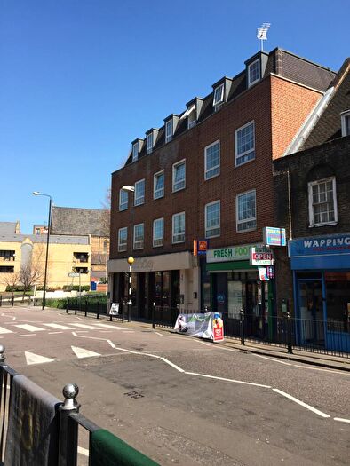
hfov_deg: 48.2
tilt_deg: +8.2
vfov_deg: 61.6
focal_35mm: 29
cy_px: 233
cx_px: 175
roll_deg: -0.1
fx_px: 391
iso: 32
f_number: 2.2
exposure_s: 1/1099
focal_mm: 4.15
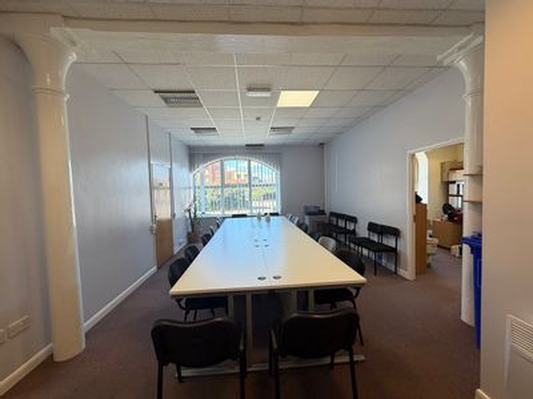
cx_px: 266
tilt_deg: -3.5
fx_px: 216
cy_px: 200
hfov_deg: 102.1
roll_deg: +2.9
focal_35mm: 14
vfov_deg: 85.7
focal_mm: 2.22
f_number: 2.2
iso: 100
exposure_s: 1/100
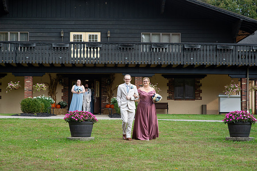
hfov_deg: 23.9
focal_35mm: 85
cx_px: 128
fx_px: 607
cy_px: 86
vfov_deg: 16.1
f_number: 6.3
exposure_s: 1/640
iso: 640
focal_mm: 85
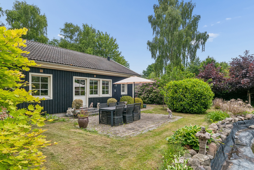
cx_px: 127
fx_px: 127
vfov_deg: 67.4
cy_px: 85
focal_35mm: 18
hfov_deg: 90.0
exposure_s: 1/250
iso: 200
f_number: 10
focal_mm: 12
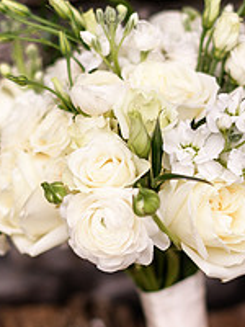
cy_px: 222
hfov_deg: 13.7
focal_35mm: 108
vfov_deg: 18.2
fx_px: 1019
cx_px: 142
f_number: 1.8
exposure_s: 1/6400
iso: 400
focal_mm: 50
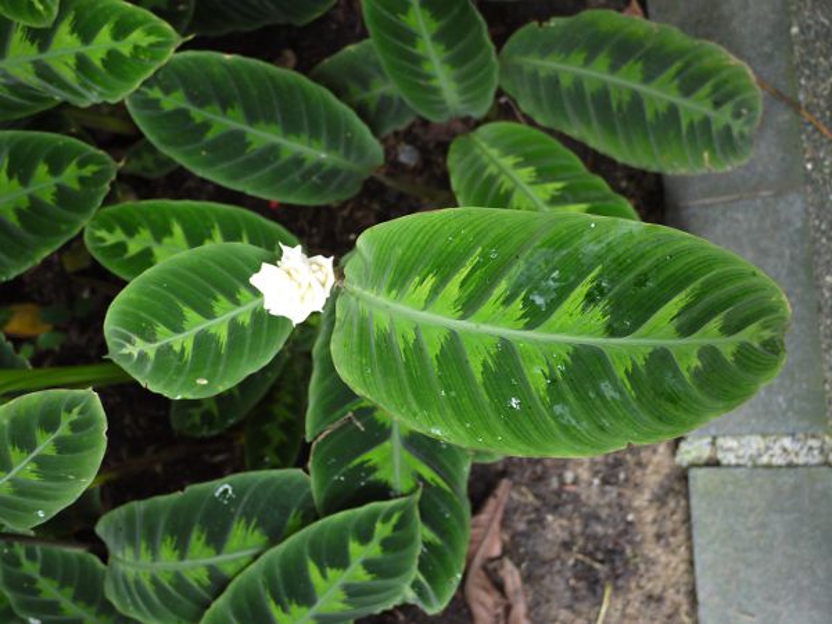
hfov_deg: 47.9
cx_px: 416
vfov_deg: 36.8
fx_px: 937
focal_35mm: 39
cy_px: 312
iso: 320
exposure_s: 1/60
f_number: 2.5
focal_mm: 14
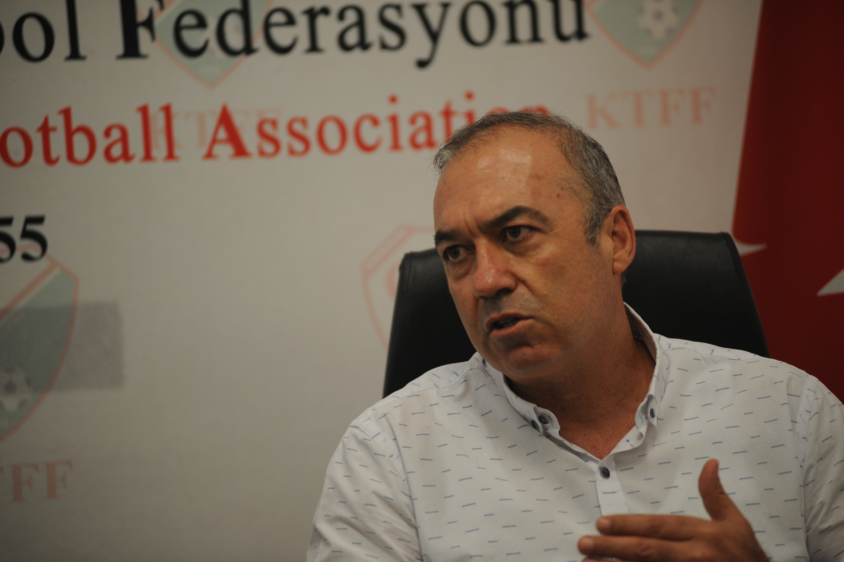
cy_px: 281
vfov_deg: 7.4
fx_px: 4334
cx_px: 422
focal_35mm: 185
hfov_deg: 11.1
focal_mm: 185
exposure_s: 1/250
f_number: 2.8
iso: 1000
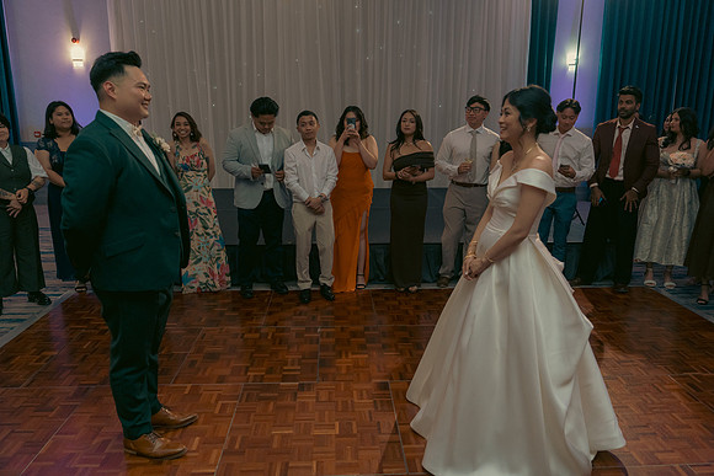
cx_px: 357
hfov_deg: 65.5
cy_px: 238
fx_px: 555
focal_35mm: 28
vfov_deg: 46.4
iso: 2500
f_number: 3.5
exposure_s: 1/160
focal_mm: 28
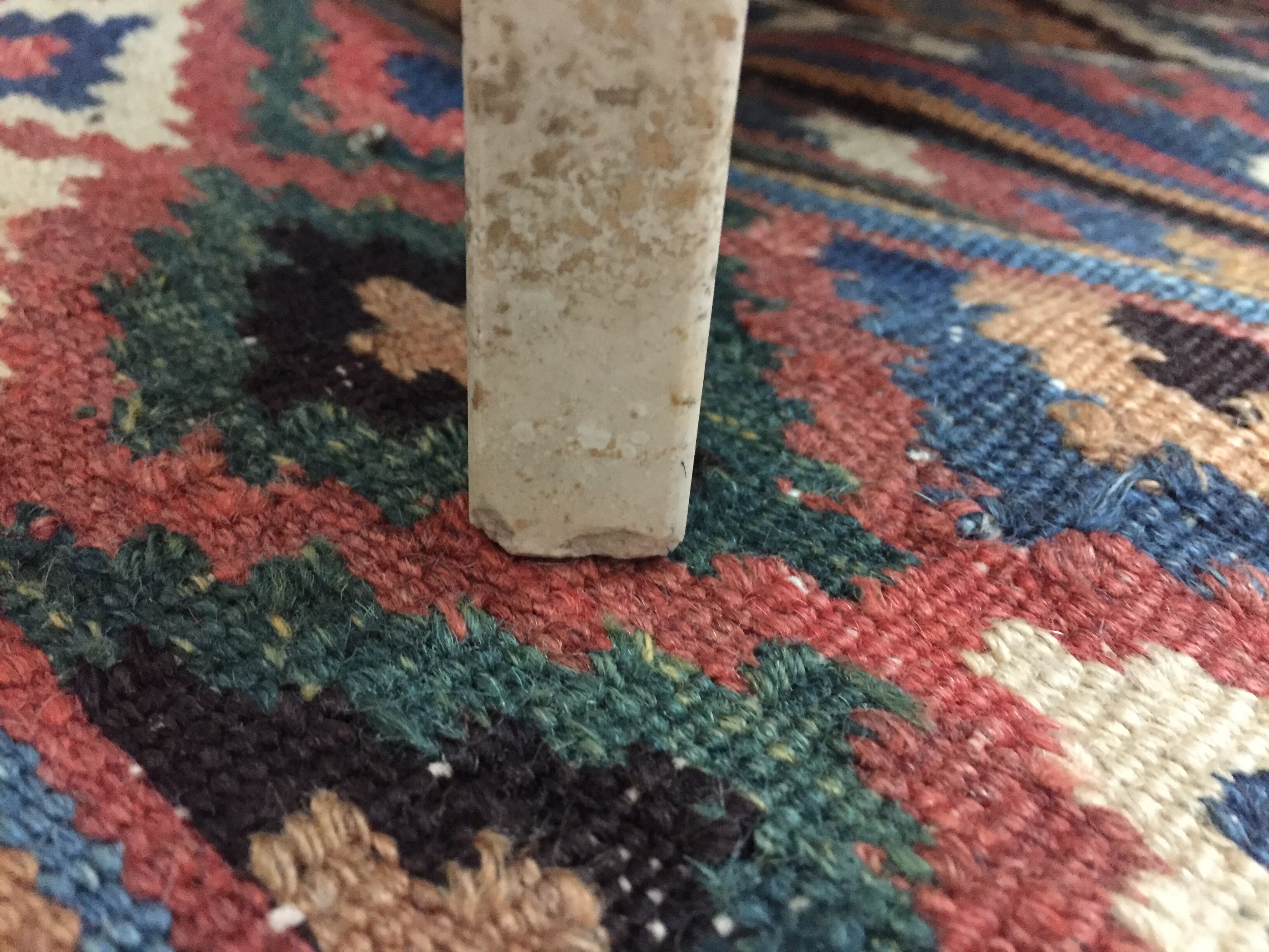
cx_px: 634
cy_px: 476
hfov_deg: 61.7
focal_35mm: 29
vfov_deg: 48.2
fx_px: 1063
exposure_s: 1/17
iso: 400
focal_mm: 4.15
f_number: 2.2
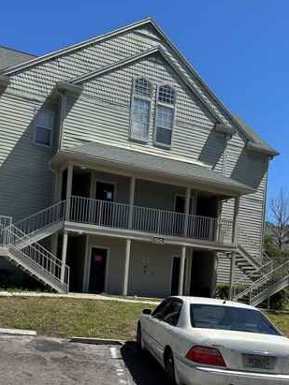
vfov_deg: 51.1
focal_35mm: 35
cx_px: 97
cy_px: 271
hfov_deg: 40.3
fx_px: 389
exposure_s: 1/4950
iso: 80
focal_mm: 6.76
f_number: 1.78
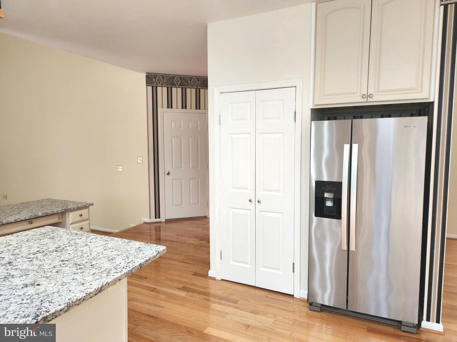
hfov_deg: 73.9
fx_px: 304
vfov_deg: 58.9
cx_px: 228
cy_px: 171
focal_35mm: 23
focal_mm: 5.4
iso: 200
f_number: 1.8
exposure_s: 1/120
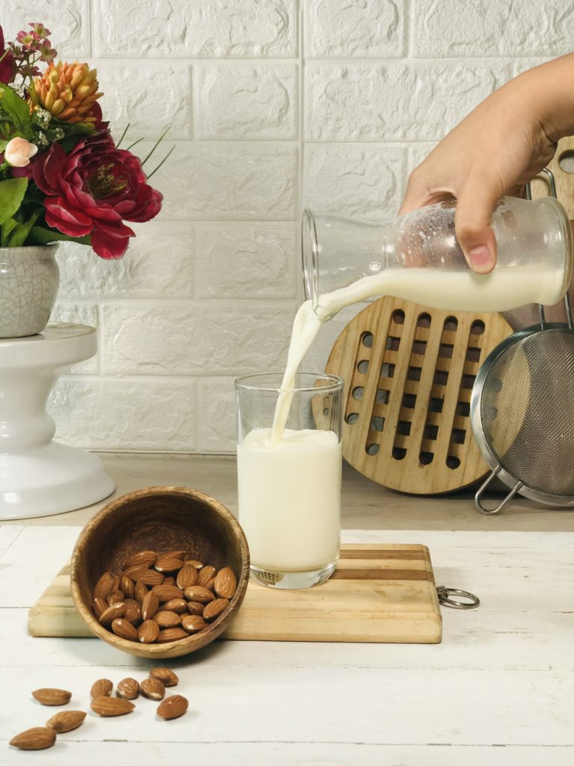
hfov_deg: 25.7
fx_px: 1260
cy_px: 383
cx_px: 287
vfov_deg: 33.8
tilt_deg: -8.3
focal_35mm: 57
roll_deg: +0.4
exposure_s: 1/120
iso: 25
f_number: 2.8
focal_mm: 6.6
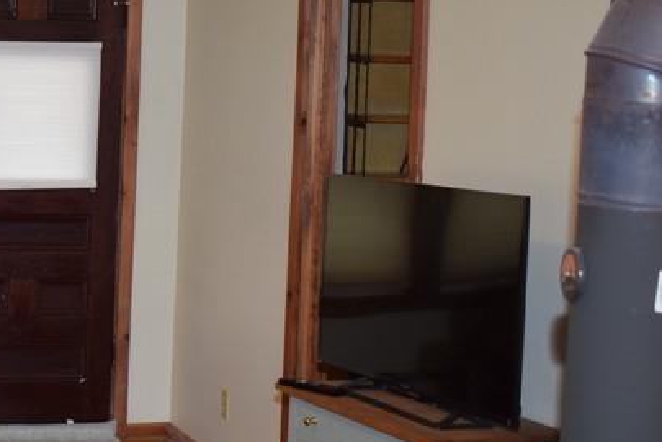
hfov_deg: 23.8
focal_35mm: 80
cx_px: -57
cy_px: 203
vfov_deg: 17.1
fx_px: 1471
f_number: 3.5
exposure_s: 1/60
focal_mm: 18
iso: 800
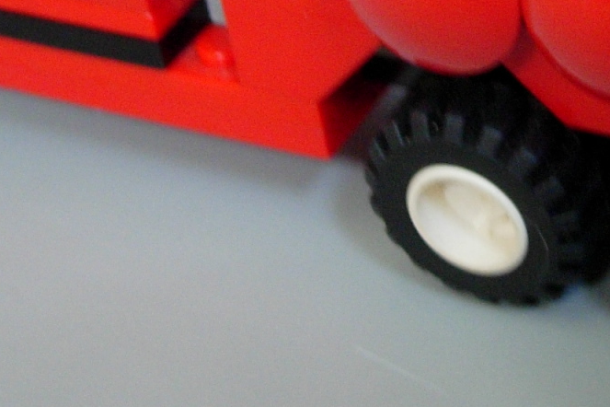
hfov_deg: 16.6
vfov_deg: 11.2
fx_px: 2067
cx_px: 498
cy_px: 49
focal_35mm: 122
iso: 173
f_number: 2.8
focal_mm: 7.8
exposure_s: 1/32
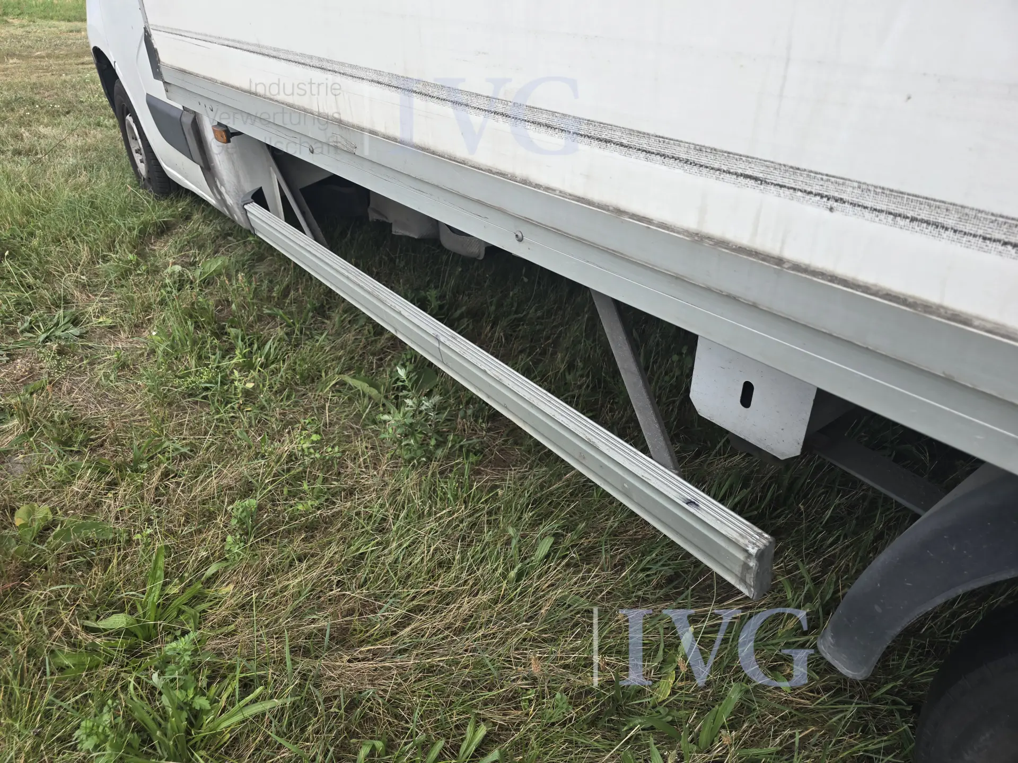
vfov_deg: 58.9
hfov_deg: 73.9
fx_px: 676
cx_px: 509
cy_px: 382
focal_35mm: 23
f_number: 1.7
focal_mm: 6.3
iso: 12
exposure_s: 1/208
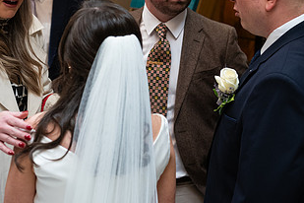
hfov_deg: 21.7
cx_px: 143
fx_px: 794
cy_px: 47
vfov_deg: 14.5
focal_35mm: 94
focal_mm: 50
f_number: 3.5
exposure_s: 1/160
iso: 800
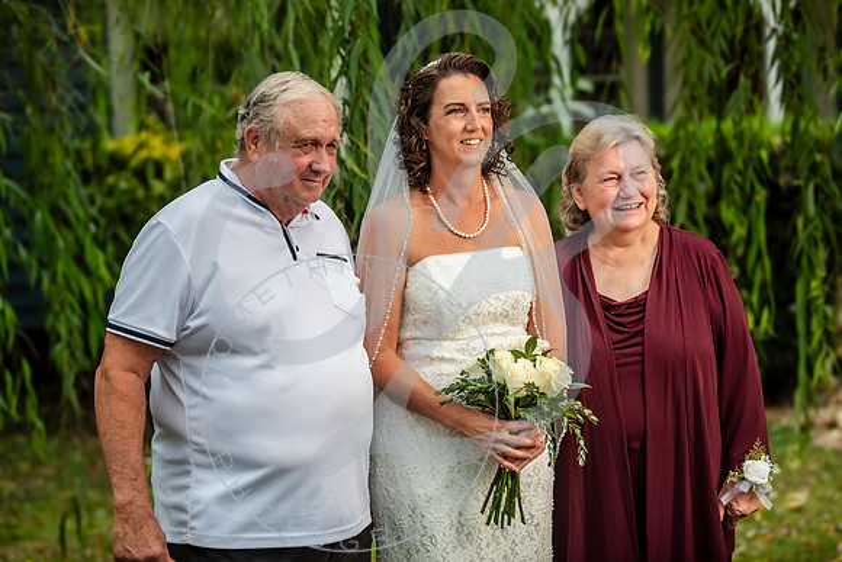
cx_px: 421
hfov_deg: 23.6
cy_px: 281
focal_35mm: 86
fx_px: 2012
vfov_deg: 15.9
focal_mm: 86
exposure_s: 1/1250
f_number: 2.8
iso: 400
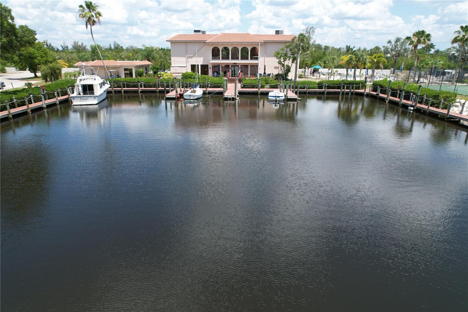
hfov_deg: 78.6
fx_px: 286
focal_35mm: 22
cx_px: 234
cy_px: 156
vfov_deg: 57.2
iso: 100
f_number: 2.8
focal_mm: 8.38
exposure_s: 1/1250
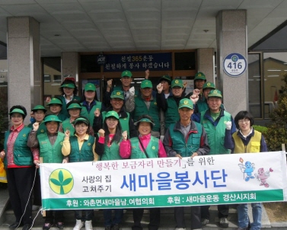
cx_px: 142
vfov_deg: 34.2
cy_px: 118
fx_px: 374
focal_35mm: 44
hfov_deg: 42.0
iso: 80
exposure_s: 1/500
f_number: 3.6
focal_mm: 6
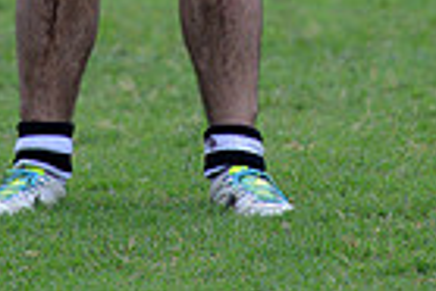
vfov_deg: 1.2
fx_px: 13615
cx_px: 122
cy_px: -311
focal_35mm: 1123
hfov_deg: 1.8
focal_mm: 270
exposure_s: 1/500
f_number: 4
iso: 1250
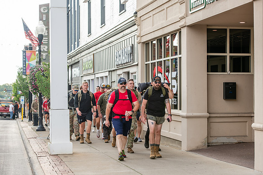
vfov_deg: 17.5
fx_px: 570
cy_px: 88
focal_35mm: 78
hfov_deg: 26.0
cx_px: 132
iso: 400
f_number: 5.6
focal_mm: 78
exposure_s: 1/320
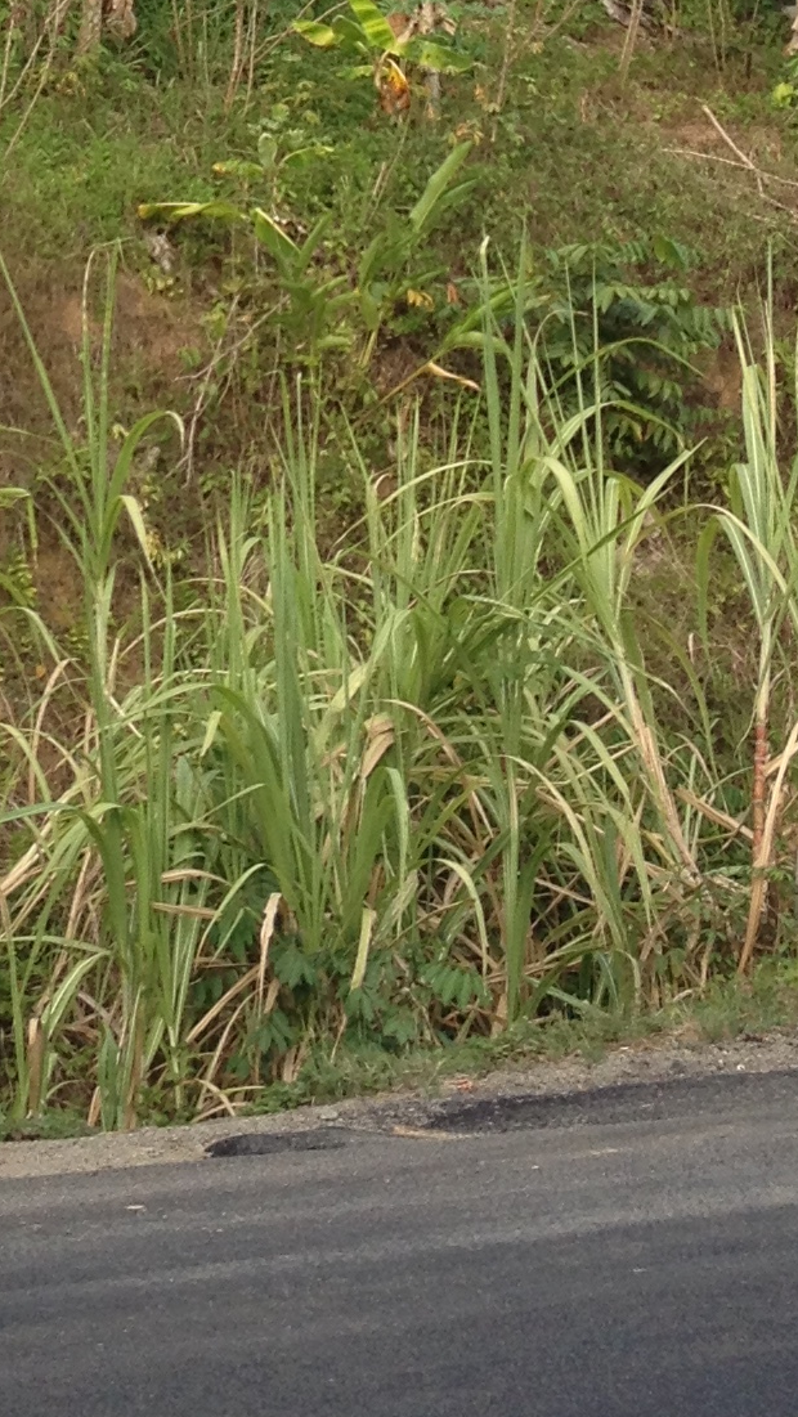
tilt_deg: +13.5
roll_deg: +2.6
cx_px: 22
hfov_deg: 10.7
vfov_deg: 17.9
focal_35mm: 113
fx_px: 4247
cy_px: -364
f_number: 2.4
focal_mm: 4.28
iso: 50
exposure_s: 1/247
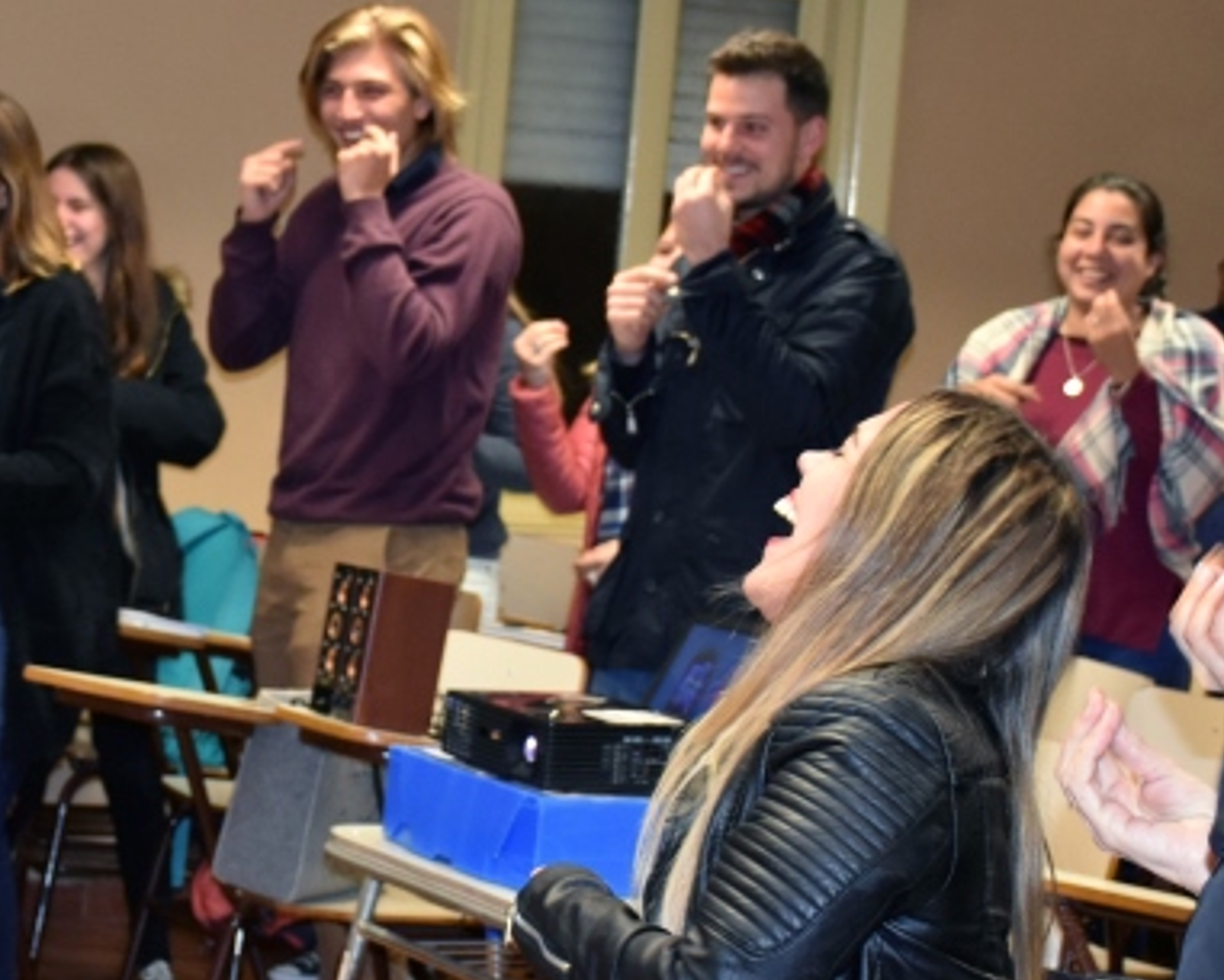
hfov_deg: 15.7
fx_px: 4384
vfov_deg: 12.7
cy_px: 416
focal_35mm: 121
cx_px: 180
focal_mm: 32
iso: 1400
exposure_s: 1/60
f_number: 4
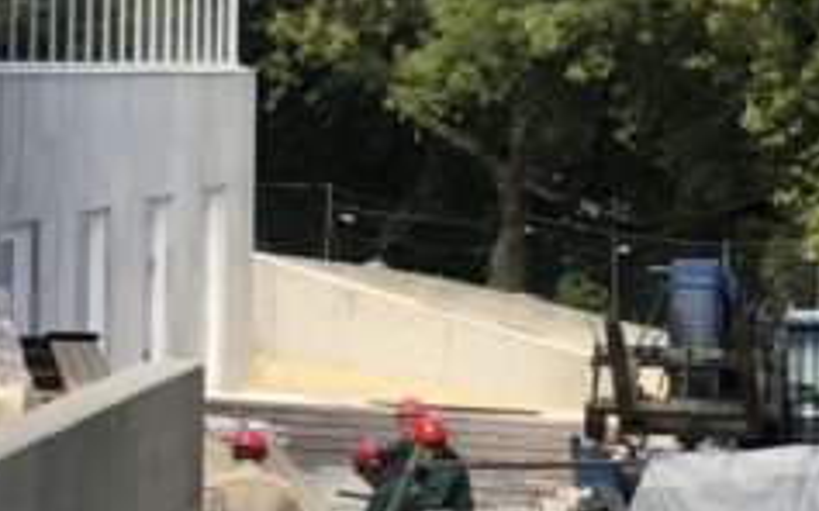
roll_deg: -1.4
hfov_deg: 8.6
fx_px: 5311
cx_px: -470
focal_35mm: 238
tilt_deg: +3.9
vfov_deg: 5.4
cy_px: -342
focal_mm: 6
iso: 16
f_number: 2.4
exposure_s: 1/282
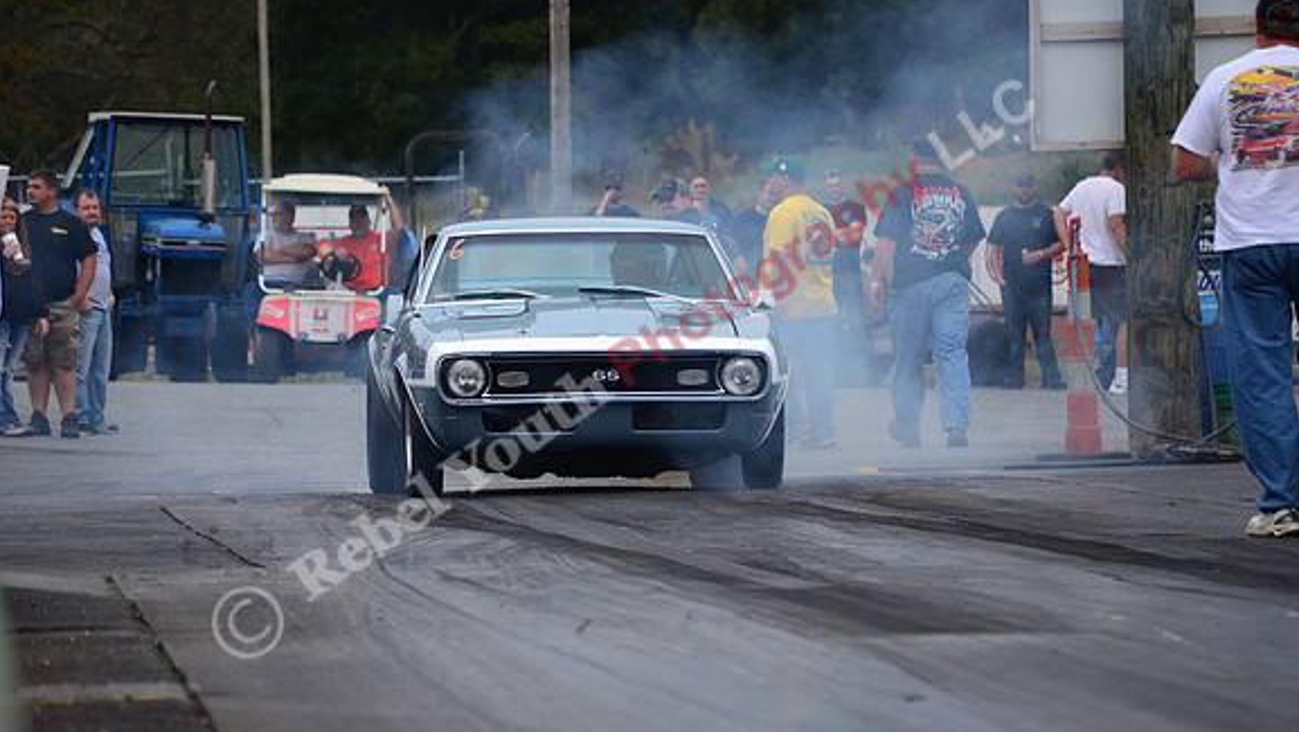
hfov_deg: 6.8
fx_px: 10853
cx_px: 648
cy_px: 367
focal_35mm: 315
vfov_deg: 3.9
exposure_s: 1/2500
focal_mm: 200
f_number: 6.3
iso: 1000
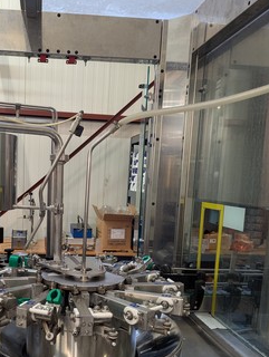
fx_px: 372
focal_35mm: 36
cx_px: 70
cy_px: 229
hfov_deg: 38.8
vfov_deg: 50.6
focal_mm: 6.81
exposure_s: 1/37.4
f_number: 1.85
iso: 287
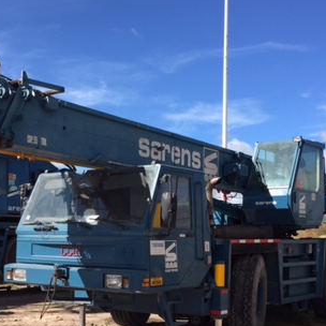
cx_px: 140
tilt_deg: +1.0
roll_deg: -0.9
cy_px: 236
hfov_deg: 31.6
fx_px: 575
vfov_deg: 31.2
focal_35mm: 54
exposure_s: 1/1647
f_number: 2.2
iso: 32
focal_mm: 4.15
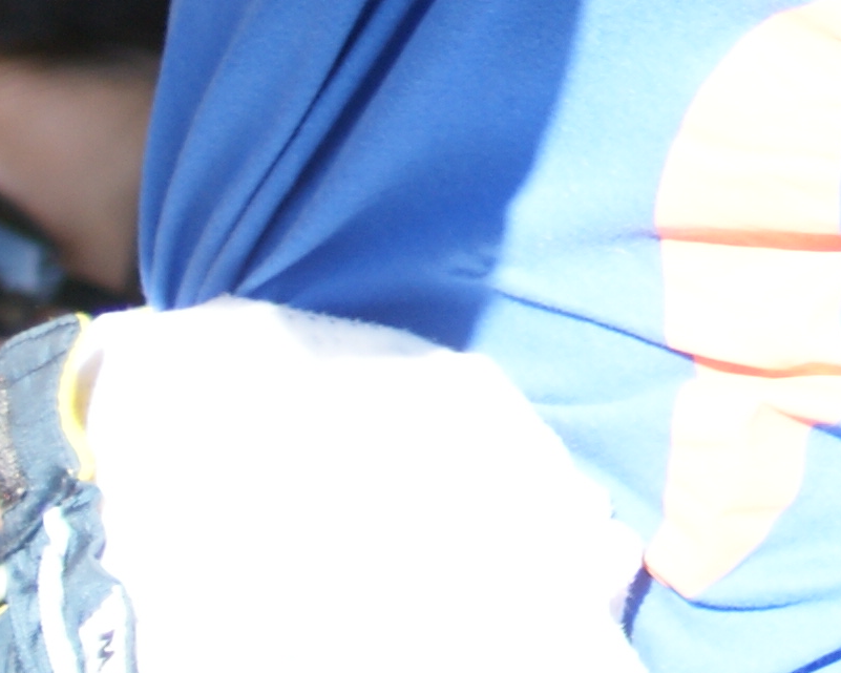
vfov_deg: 3.5
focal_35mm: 444
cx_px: 2322
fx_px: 11045
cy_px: -512
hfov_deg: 4.2
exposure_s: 1/125
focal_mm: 55
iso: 100
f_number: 4.5
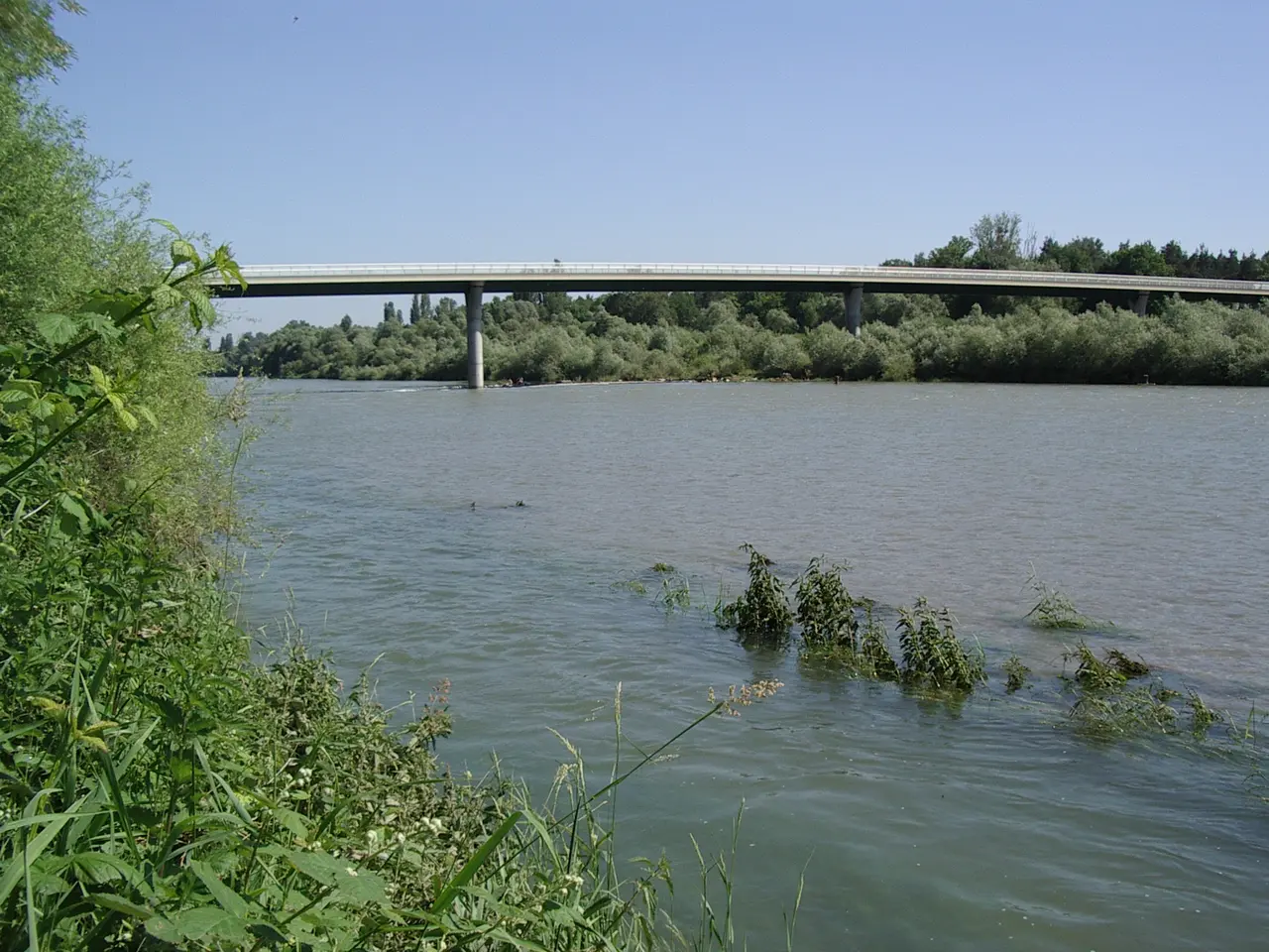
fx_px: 1393
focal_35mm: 38
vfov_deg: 37.7
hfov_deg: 49.0
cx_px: 634
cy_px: 476
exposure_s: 1/500
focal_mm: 5.8
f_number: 4.8
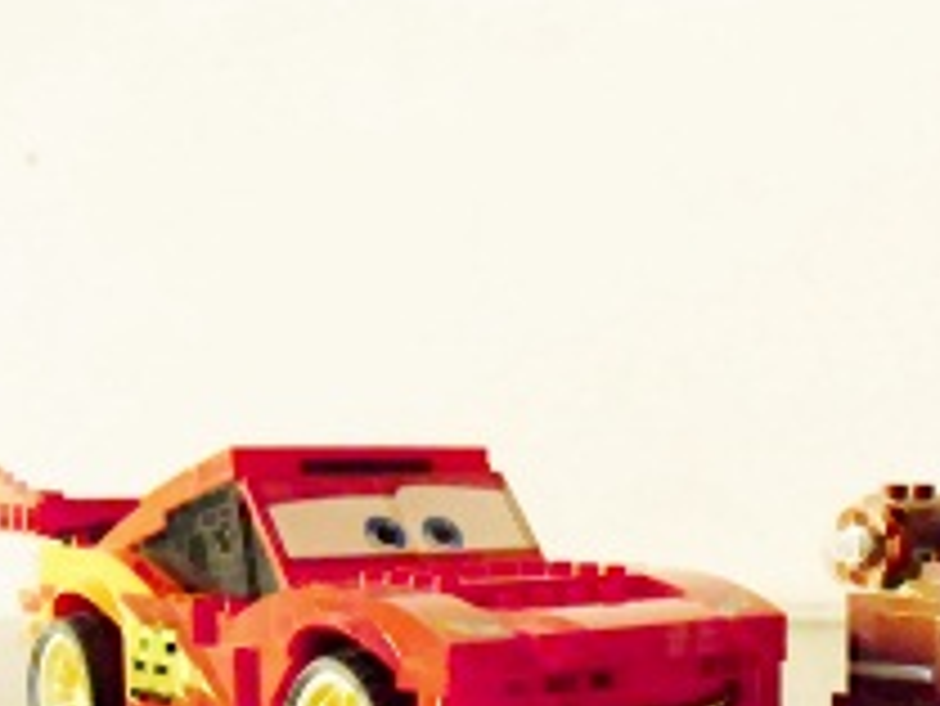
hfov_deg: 27.4
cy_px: 630
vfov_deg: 20.9
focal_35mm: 69
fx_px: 1875
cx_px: 796
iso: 800
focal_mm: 6.3
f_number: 3.1
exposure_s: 1/30
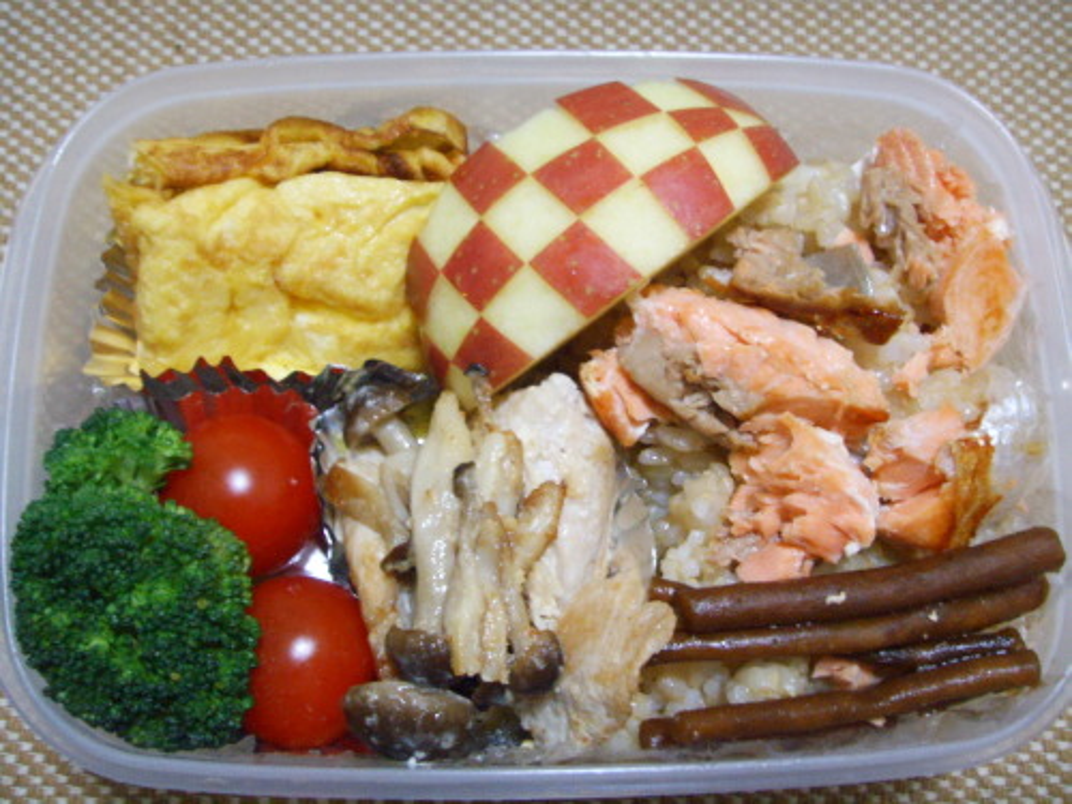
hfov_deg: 47.9
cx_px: 536
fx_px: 1208
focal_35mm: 39
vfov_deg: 36.8
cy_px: 402
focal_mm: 6.6
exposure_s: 1/8
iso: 150
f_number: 3.5
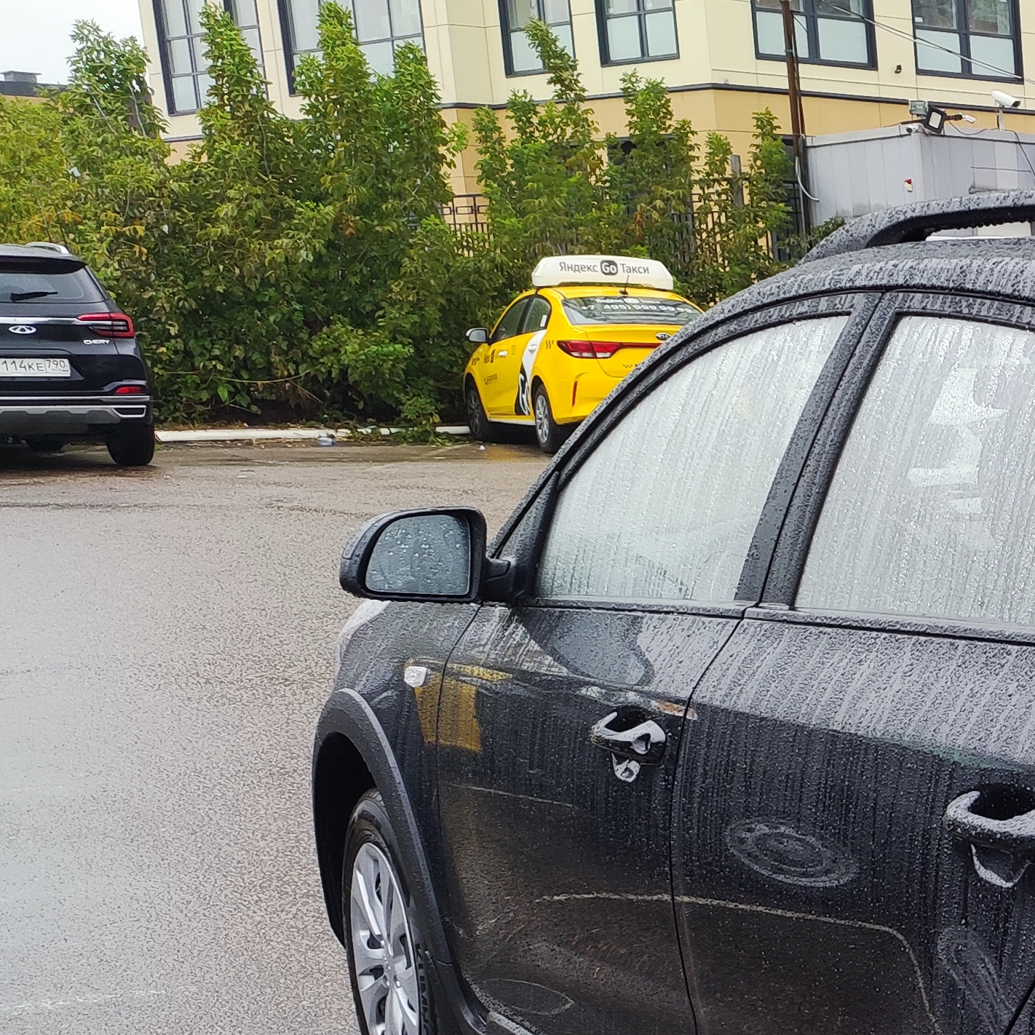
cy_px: 959
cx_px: 1529
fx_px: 1658
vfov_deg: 32.7
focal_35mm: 49
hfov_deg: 26.1
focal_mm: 4.74
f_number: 1.79
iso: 71
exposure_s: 1/100
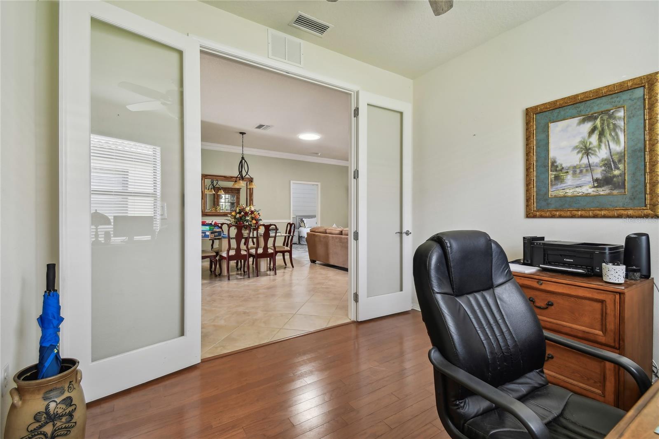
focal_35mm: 15
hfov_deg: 100.4
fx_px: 275
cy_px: 220
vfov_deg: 77.3
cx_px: 330
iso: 100
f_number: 7.1
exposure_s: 1/2
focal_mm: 10
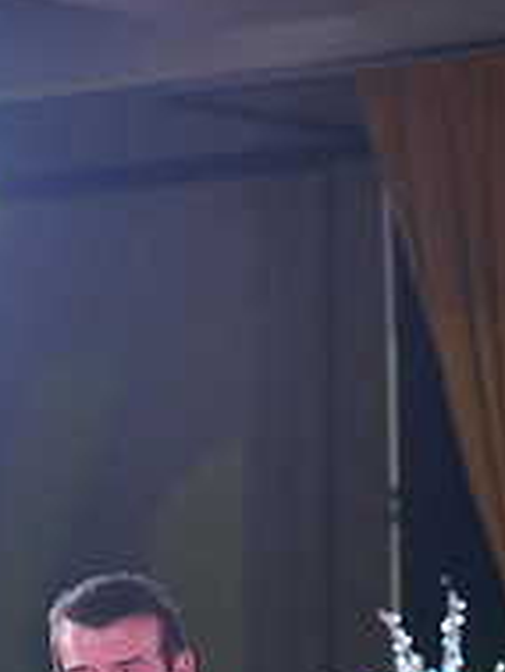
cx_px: -37
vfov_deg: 7.5
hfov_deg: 5.7
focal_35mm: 260
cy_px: 1013
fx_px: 5052
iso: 1600
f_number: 4
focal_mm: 88
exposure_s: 1/400
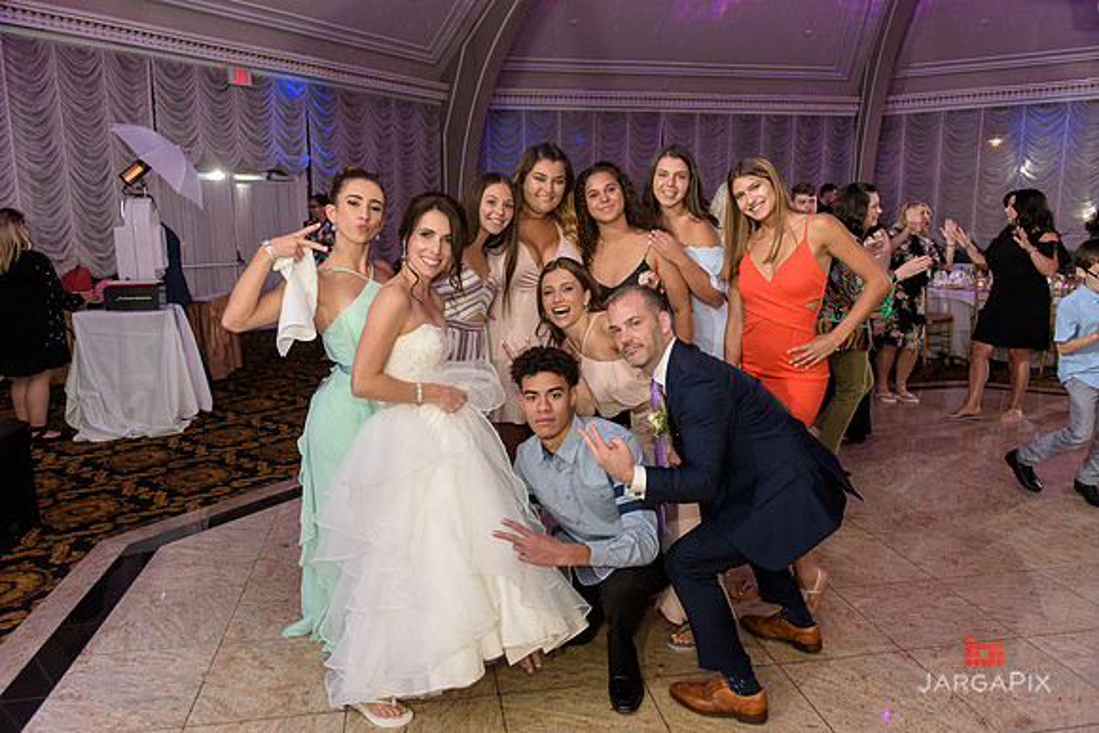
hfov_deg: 69.4
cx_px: 550
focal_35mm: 26
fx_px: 794
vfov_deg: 49.6
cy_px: 366
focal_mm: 26
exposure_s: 1/125
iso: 1600
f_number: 3.2
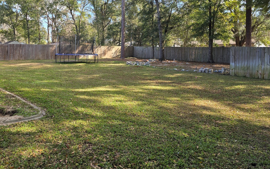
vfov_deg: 41.6
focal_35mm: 30
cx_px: 114
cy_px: 67
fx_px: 221
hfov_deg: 62.6
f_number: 1.7
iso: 12
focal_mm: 6.3
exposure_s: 1/330
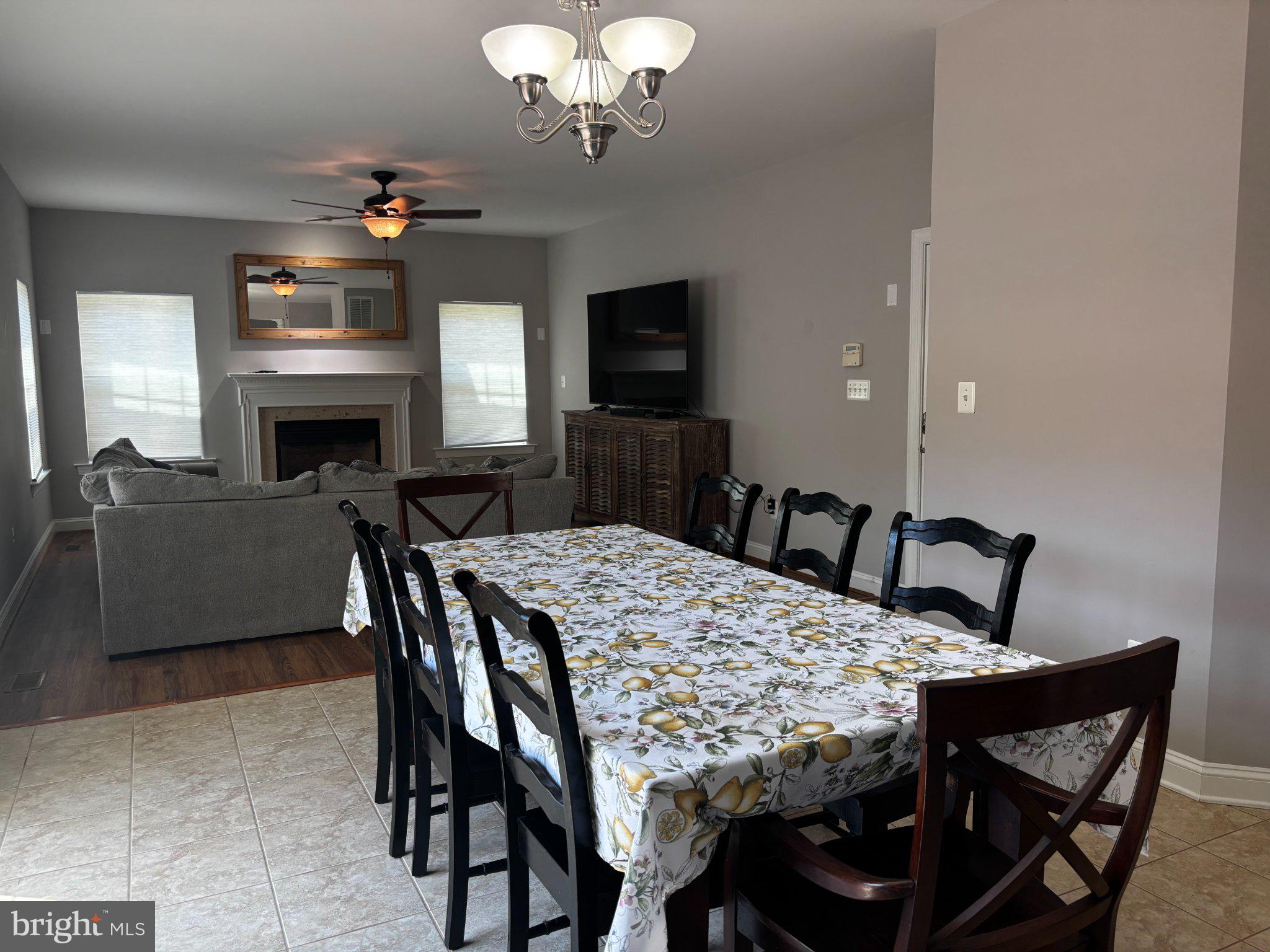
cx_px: 635
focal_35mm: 26
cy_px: 476
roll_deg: +0.3
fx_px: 954
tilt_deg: -4.8
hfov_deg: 67.3
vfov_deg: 53.1
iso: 64
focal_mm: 5.96
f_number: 1.6
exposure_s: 1/120
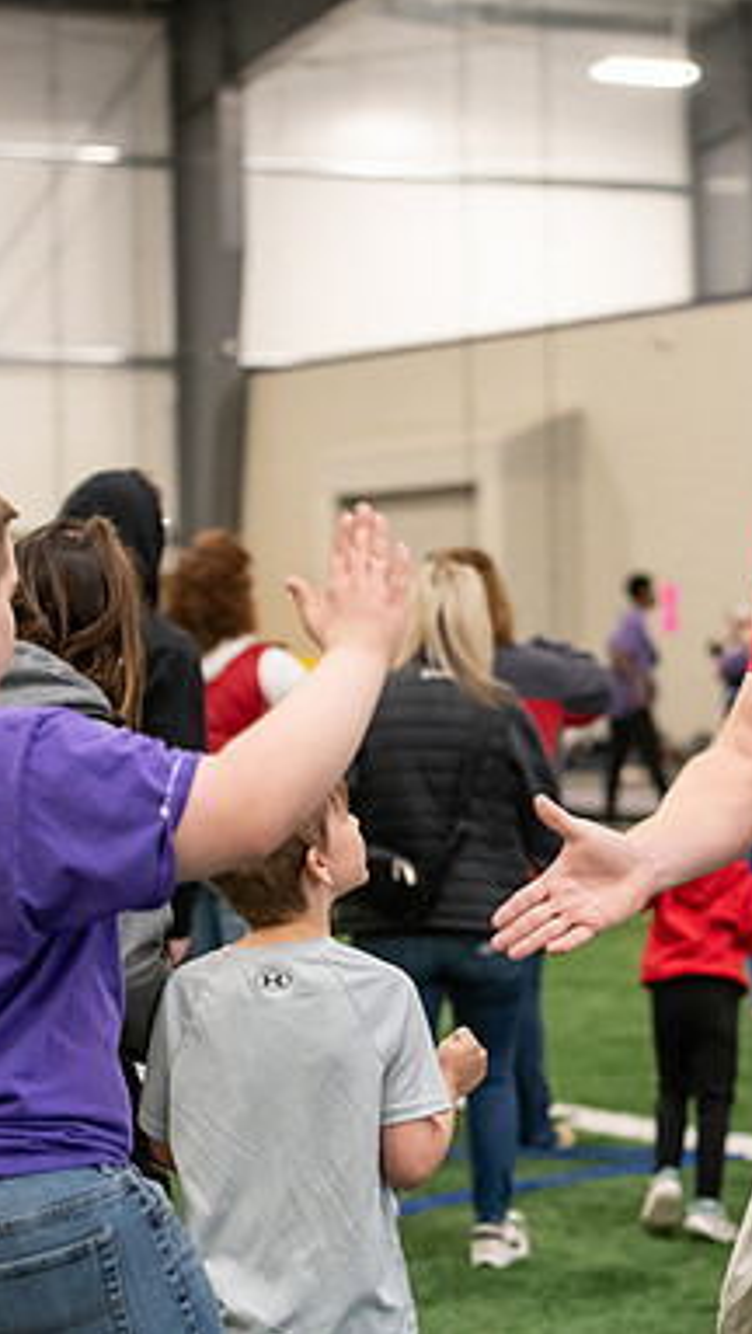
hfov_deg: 10.9
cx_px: 689
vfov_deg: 19.3
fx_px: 3927
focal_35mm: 111
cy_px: 664
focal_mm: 70
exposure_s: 1/200
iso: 3200
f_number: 3.2
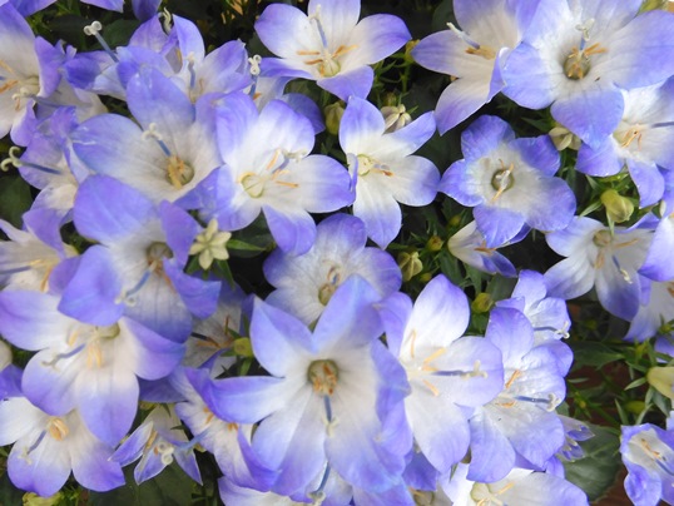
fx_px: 468
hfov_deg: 71.6
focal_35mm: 24
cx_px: 337
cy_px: 253
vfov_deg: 56.9
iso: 100
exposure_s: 1/40
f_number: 3.4
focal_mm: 4.3
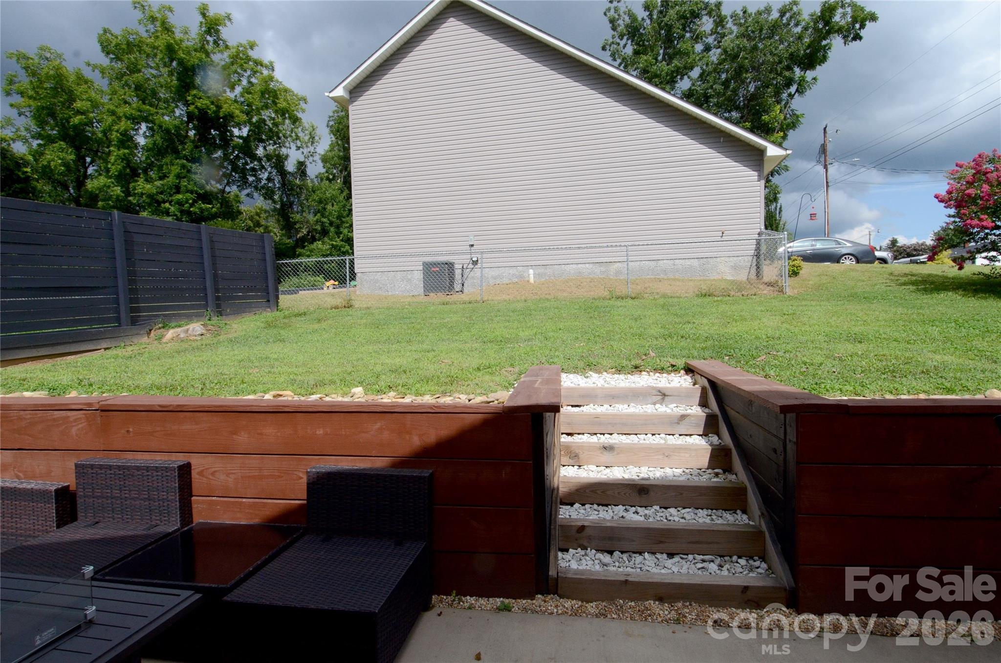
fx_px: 499
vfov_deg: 67.1
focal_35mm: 18
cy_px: 332
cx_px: 500
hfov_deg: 90.1
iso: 1000
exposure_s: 1/1000
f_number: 16
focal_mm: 12
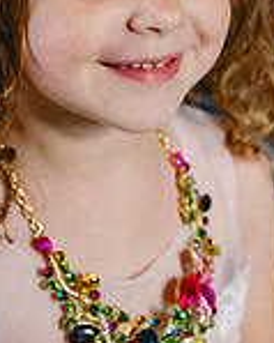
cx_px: 173
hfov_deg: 7.8
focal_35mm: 198
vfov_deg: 9.7
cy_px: 92
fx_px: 2009
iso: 1250
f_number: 3.2
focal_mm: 70
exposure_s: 1/200
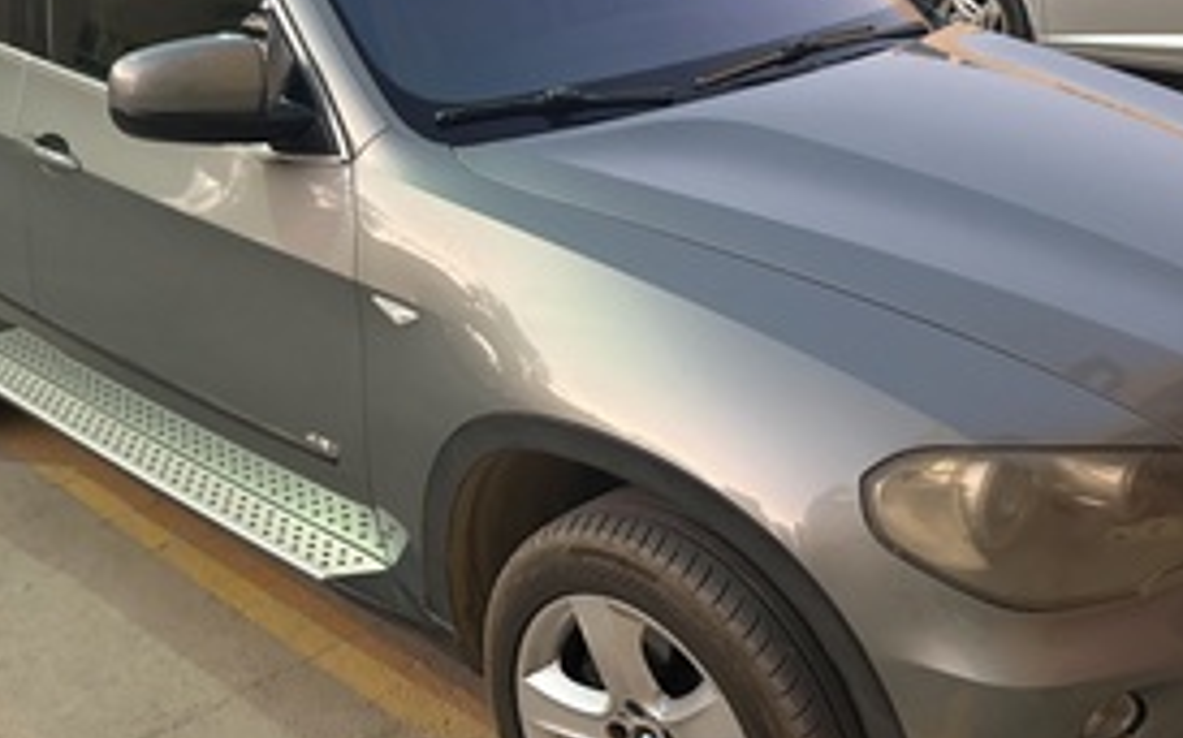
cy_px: 326
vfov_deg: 27.9
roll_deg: +2.0
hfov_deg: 43.5
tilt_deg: -20.7
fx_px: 1482
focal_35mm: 46
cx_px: 633
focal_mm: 5.96
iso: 500
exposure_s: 1/30
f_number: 1.6
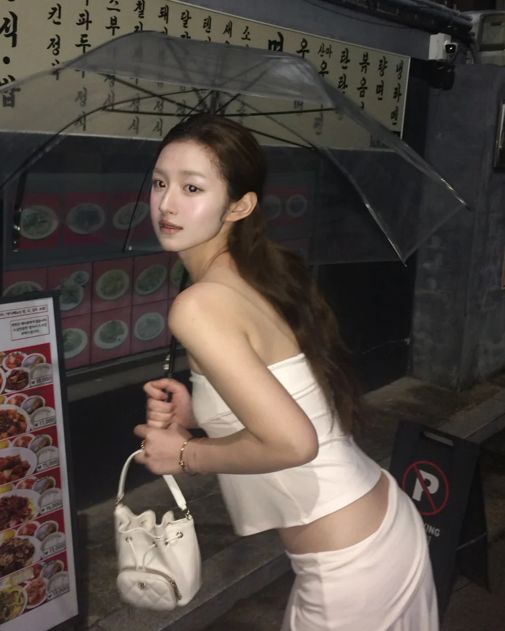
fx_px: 710
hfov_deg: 39.0
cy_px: 228
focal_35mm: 38
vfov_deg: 47.4
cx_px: 204
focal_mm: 4.15
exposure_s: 1/16
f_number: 2.2
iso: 125
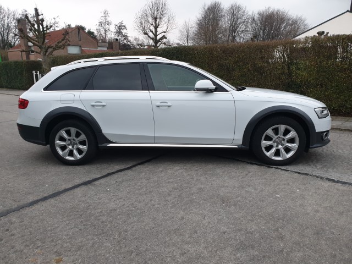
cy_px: 132
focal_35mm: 26
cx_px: 176
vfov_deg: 53.1
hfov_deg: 67.3
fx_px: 264
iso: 200
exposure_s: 1/50
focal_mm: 4.3
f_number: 2.4
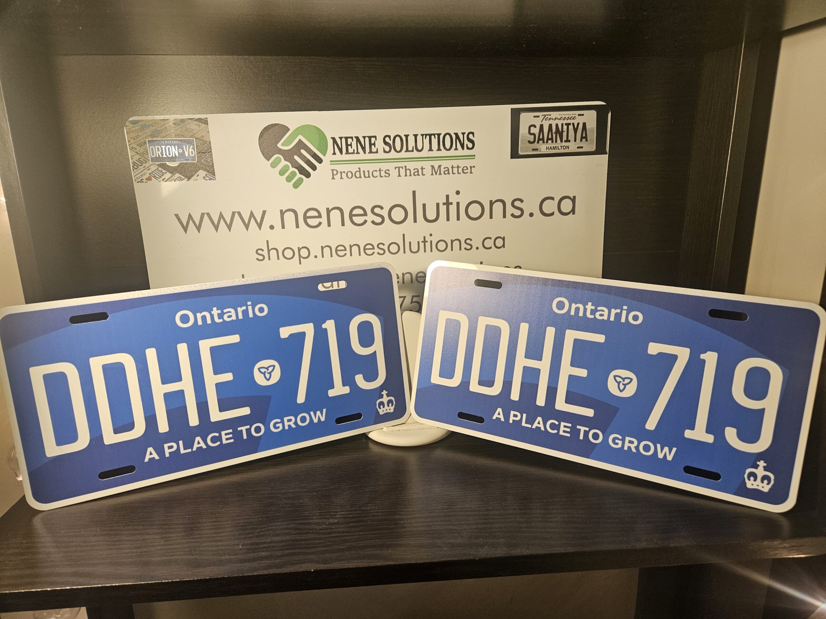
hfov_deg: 73.9
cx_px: 413
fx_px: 549
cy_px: 310
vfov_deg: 58.9
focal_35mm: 23
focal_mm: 5.4
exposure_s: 1/100
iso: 200
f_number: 1.8
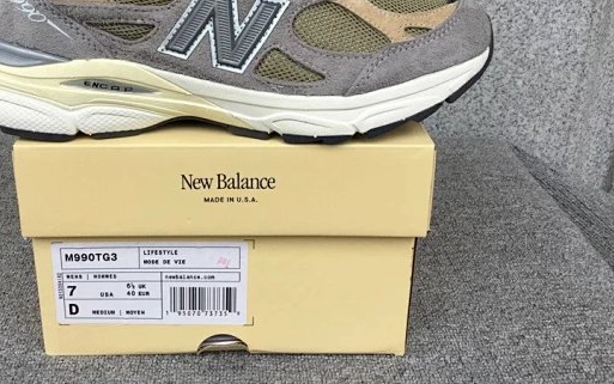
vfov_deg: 30.8
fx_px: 686
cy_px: 99
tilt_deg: -20.6
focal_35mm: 41
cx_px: 232
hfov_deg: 47.8
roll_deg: -0.3
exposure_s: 1/186
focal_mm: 3.3
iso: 25
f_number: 2.4
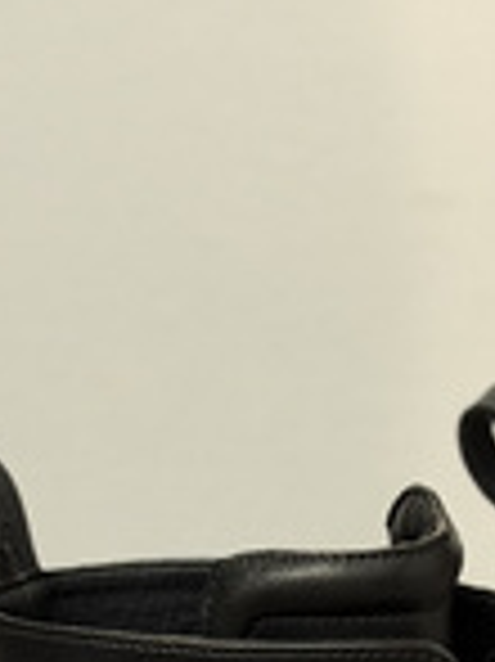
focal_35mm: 163
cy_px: 892
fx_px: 3112
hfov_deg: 8.9
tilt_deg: -20.5
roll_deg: -0.1
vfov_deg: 11.8
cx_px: 709
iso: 640
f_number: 1.78
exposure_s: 1/25
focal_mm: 6.76
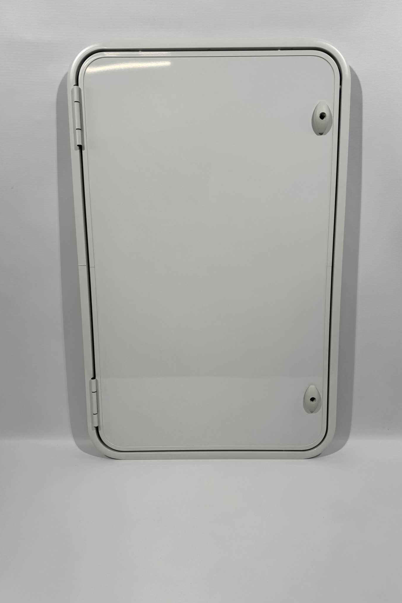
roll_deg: +0.7
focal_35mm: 25
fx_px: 419
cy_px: 302
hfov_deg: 51.2
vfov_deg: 71.5
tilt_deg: -12.9
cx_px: 223
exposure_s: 1/481
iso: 80
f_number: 1.78
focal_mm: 6.76
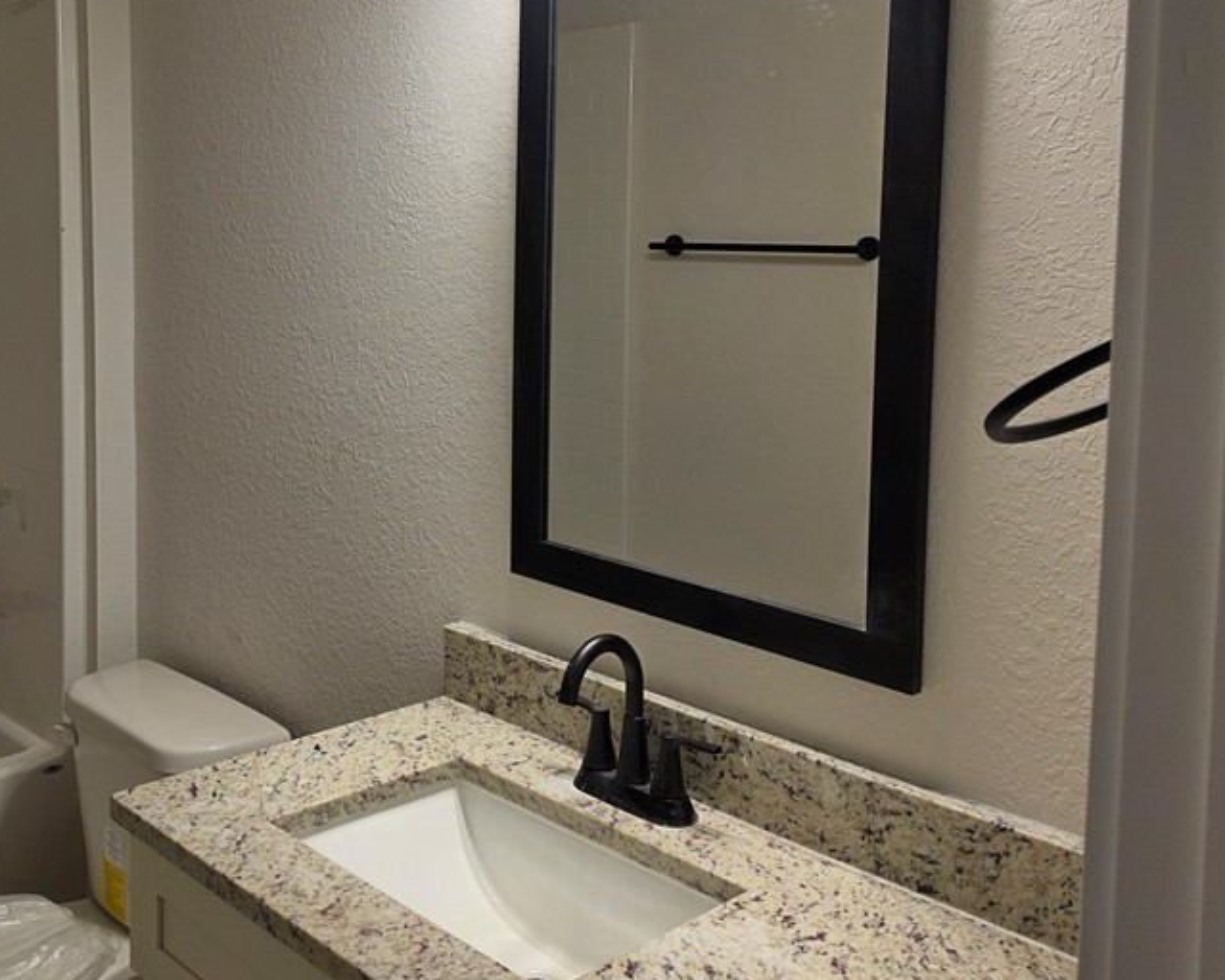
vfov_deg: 40.7
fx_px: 1305
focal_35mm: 36
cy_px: 339
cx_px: 343
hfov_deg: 48.8
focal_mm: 6.5
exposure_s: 1/120
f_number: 1.4
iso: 32
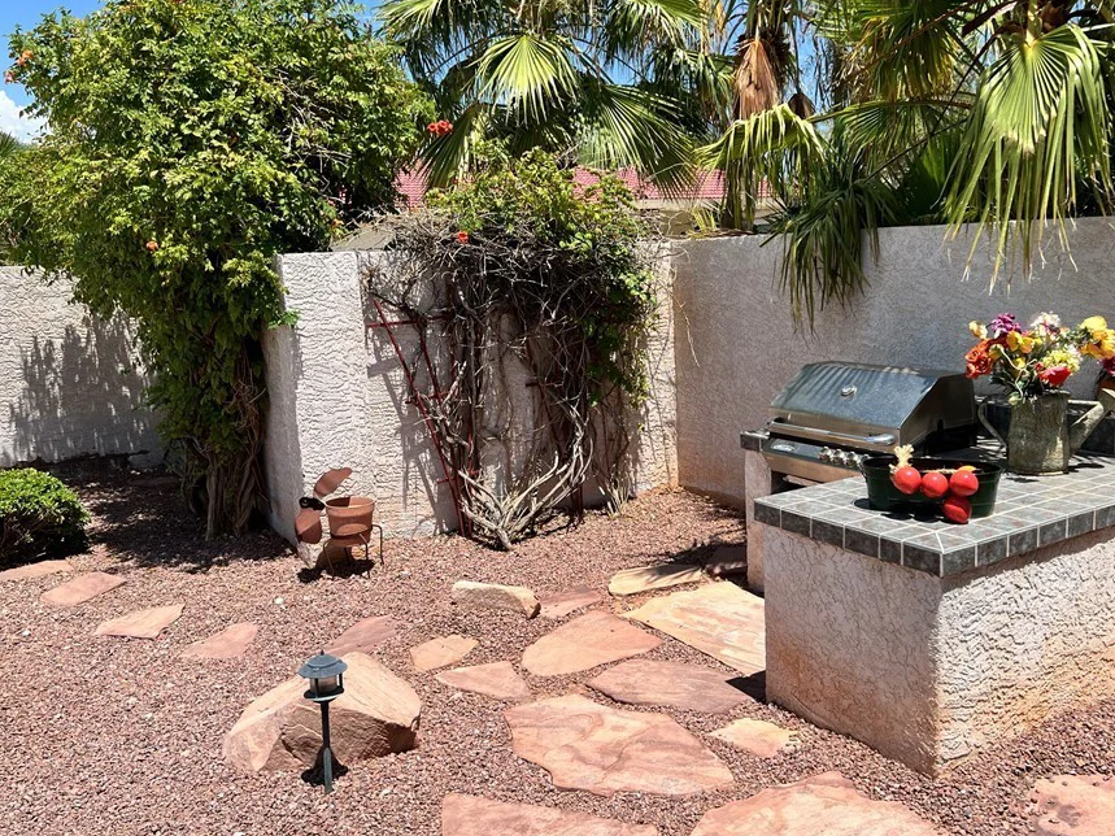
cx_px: 624
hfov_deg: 58.2
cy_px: 423
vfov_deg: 45.4
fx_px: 998
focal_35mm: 31
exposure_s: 1/4274
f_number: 1.5
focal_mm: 5.7
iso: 50
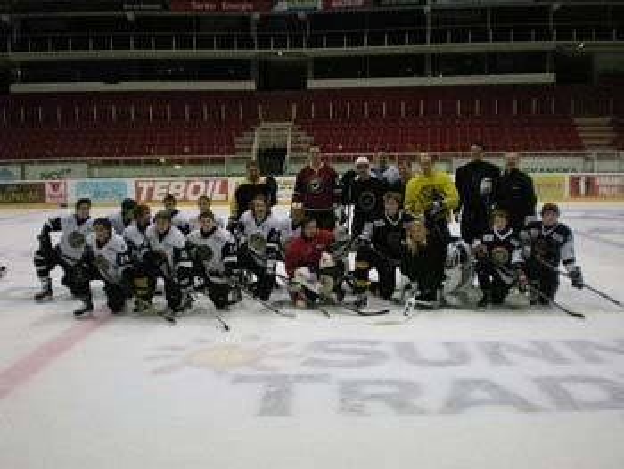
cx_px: 312
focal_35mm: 38
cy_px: 234
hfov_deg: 48.9
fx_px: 685
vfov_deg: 37.8
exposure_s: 1/120
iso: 638
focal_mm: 6.3
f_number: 3.1
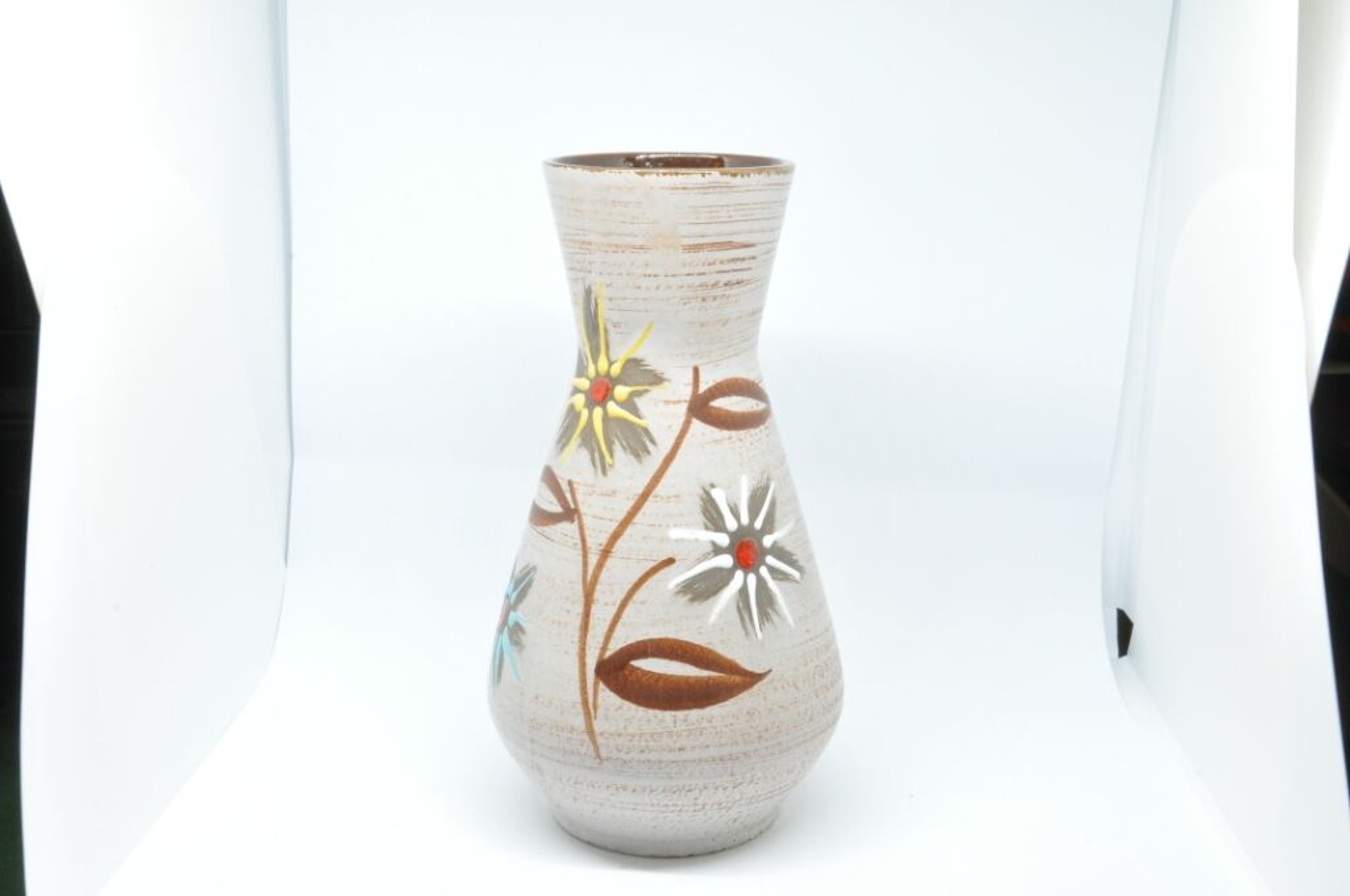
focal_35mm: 45
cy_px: 448
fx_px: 1685
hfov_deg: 43.7
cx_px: 675
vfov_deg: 29.8
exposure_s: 1/3
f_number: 29
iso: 800
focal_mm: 30
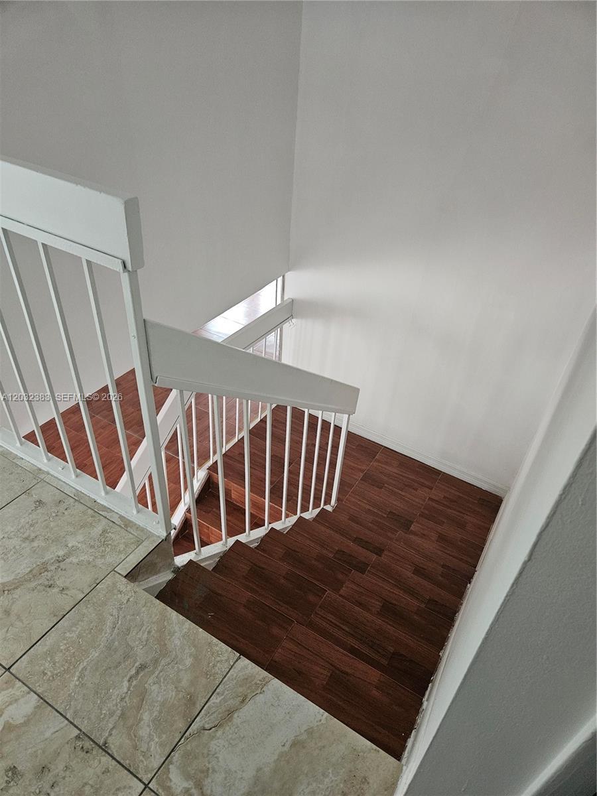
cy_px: 398
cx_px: 298
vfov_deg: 73.9
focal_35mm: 23
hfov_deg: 58.9
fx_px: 529
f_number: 1.8
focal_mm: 5.4
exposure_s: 1/60
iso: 640
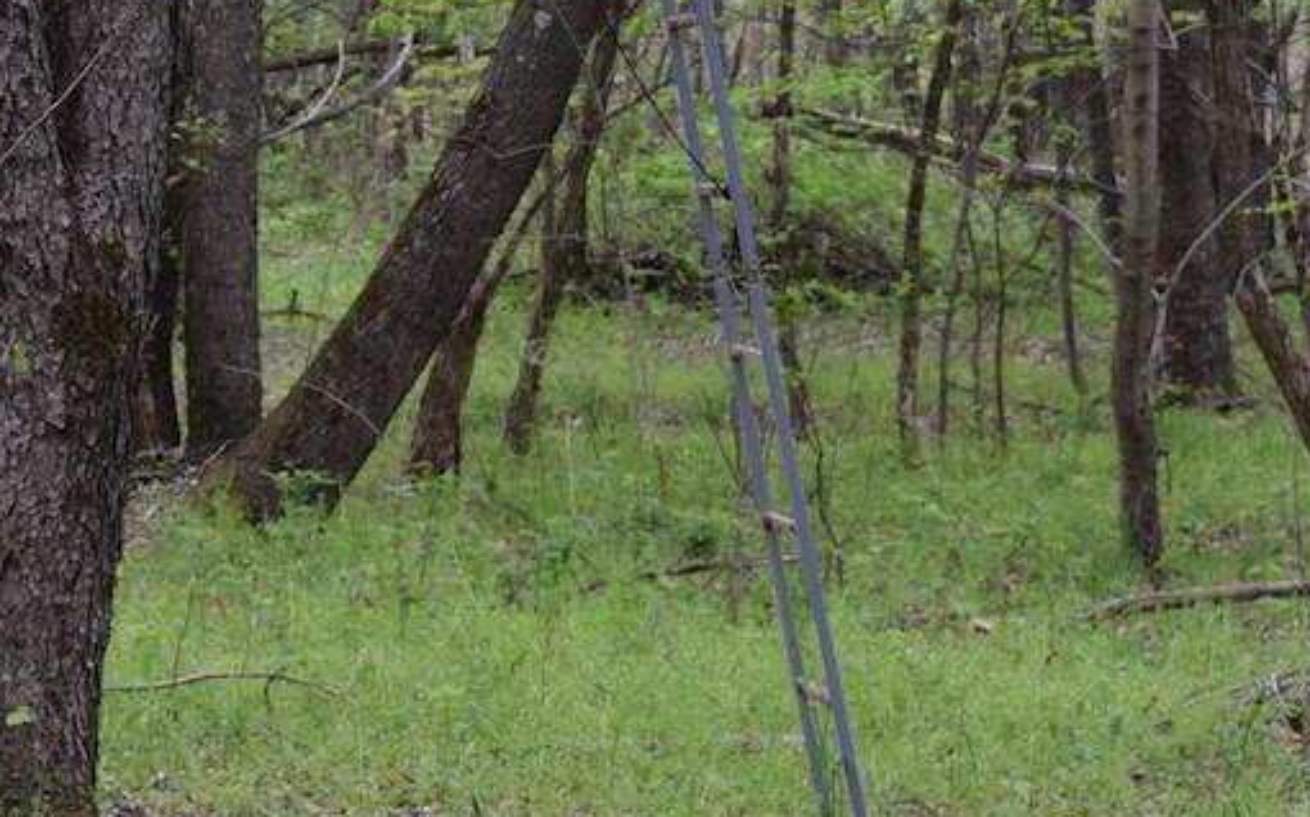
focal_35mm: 162
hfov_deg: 12.9
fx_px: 5780
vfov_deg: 8.0
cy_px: -231
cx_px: 303
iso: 400
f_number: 7.1
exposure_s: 1/200
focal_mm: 36
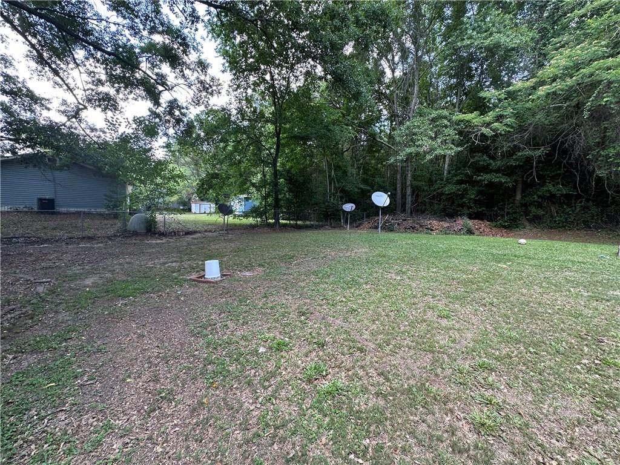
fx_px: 251
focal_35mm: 14
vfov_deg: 85.7
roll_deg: -1.1
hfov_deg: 102.1
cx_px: 310
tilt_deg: -2.6
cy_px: 232
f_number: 2.2
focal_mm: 2.22
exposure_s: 1/99
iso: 50
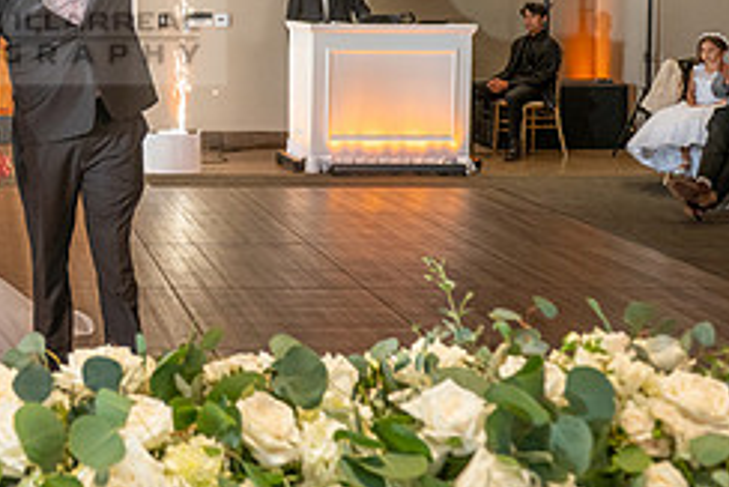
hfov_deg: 31.9
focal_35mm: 57
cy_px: 13
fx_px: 1155
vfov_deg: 23.0
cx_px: -27
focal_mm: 24
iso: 800
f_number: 3.5
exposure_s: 1/200
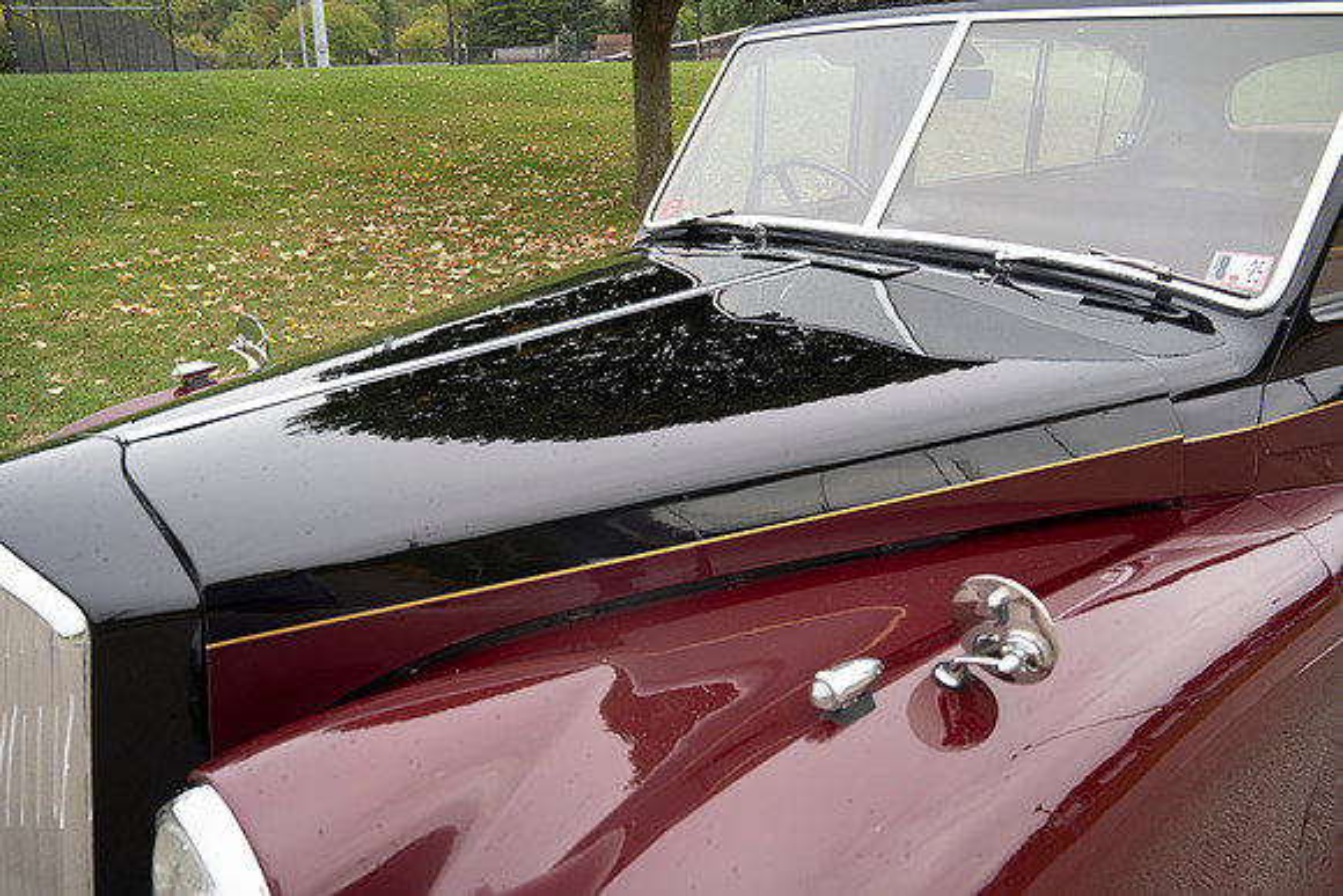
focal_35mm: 30
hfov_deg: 61.9
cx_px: 672
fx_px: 1119
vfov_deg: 43.6
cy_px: 448
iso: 200
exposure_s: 1/160
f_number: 5.6
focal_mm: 30
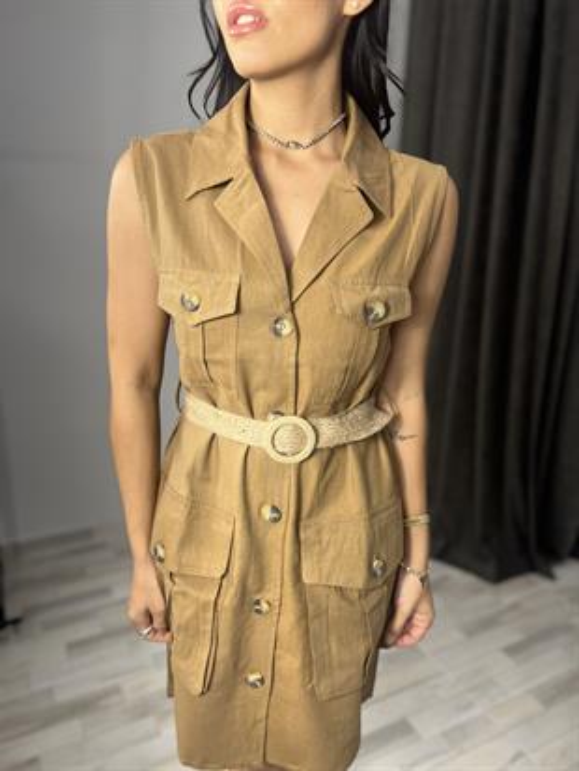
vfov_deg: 67.3
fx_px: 580
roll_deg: -0.9
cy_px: 386
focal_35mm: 26
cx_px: 290
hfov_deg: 53.1
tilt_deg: -16.6
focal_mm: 5.7
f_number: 1.5
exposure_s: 1/100
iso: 64
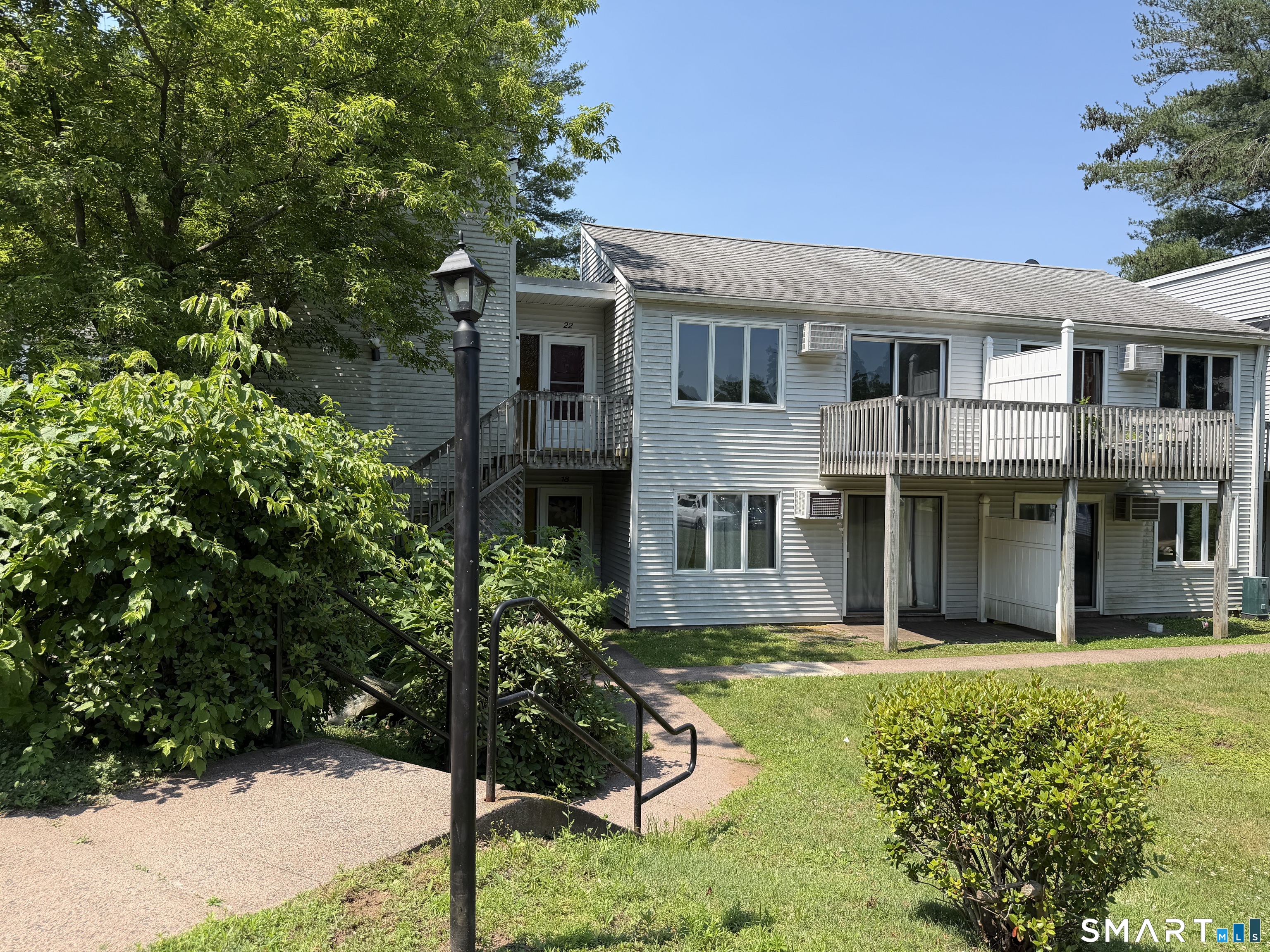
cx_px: 635
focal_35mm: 24
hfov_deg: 71.6
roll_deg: -0.7
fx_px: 881
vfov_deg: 56.8
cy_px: 476
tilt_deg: -0.2
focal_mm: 6.76
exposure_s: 1/2445
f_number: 1.78
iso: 80
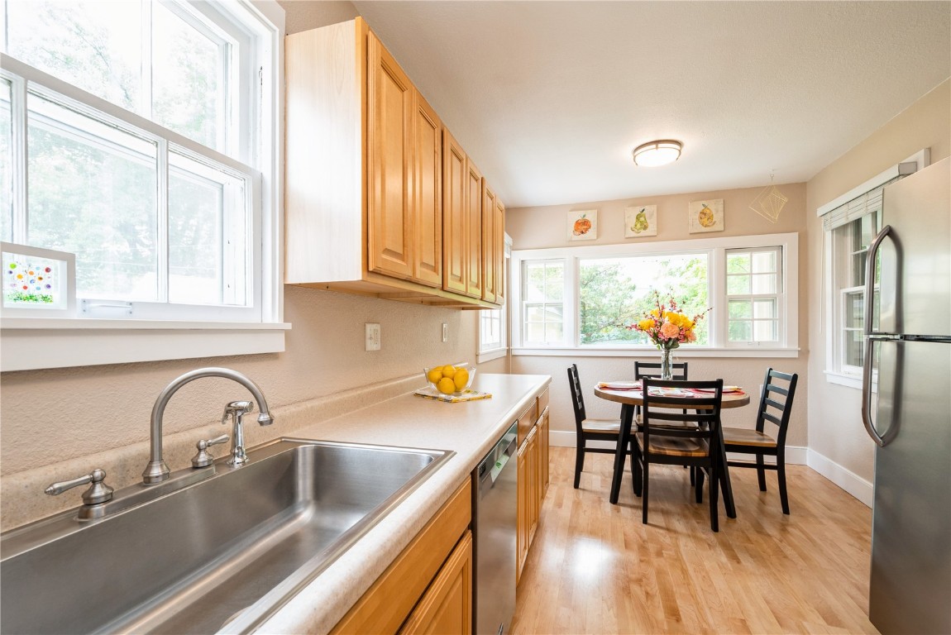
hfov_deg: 100.4
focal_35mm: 15
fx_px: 396
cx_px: 476
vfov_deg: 77.4
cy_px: 318
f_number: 8
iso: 200
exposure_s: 1/10
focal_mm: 15
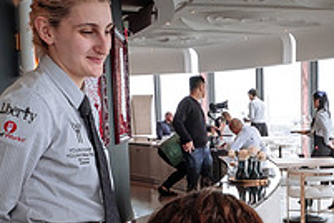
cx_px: 296
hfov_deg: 26.8
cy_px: 211
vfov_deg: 18.3
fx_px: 677
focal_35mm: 73
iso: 200
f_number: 4.5
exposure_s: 1/200
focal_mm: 16
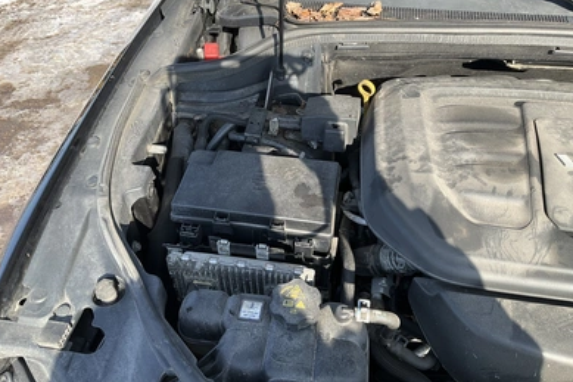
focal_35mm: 31
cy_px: 180
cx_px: 287
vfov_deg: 42.3
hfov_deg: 60.3
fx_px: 493
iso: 25
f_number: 1.8
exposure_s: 1/389
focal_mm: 3
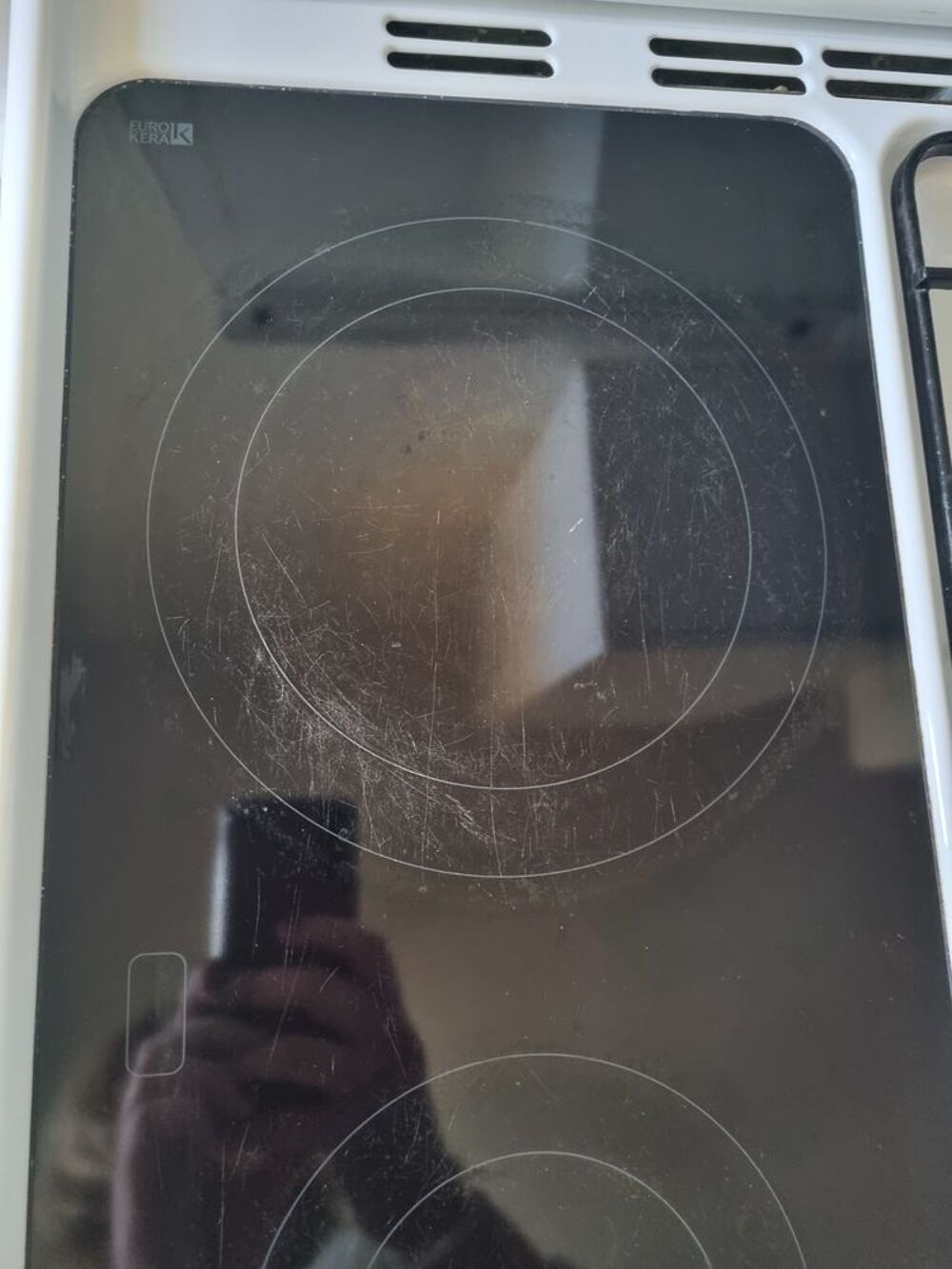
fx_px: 953
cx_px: 476
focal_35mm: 26
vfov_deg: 67.3
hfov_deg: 53.1
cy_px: 634
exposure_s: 1/25
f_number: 1.8
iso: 800
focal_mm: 5.4
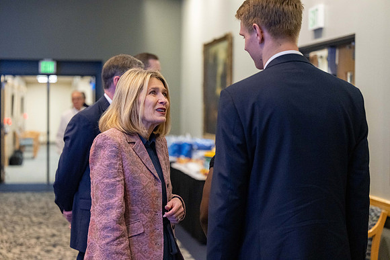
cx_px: 195
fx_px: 758
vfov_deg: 19.5
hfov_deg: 28.8
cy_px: 130
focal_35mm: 70
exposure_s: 1/250
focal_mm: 70
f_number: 2.8
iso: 6400
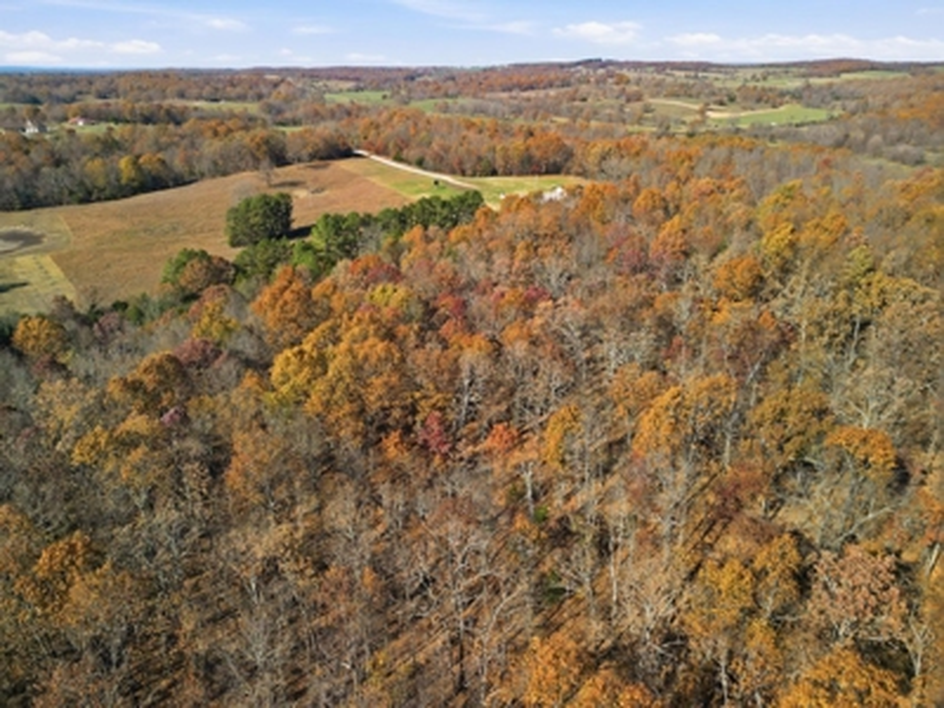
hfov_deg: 71.6
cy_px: 354
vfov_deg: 56.8
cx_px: 472
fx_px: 654
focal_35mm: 24
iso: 200
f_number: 1.7
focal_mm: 6.7
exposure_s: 1/500
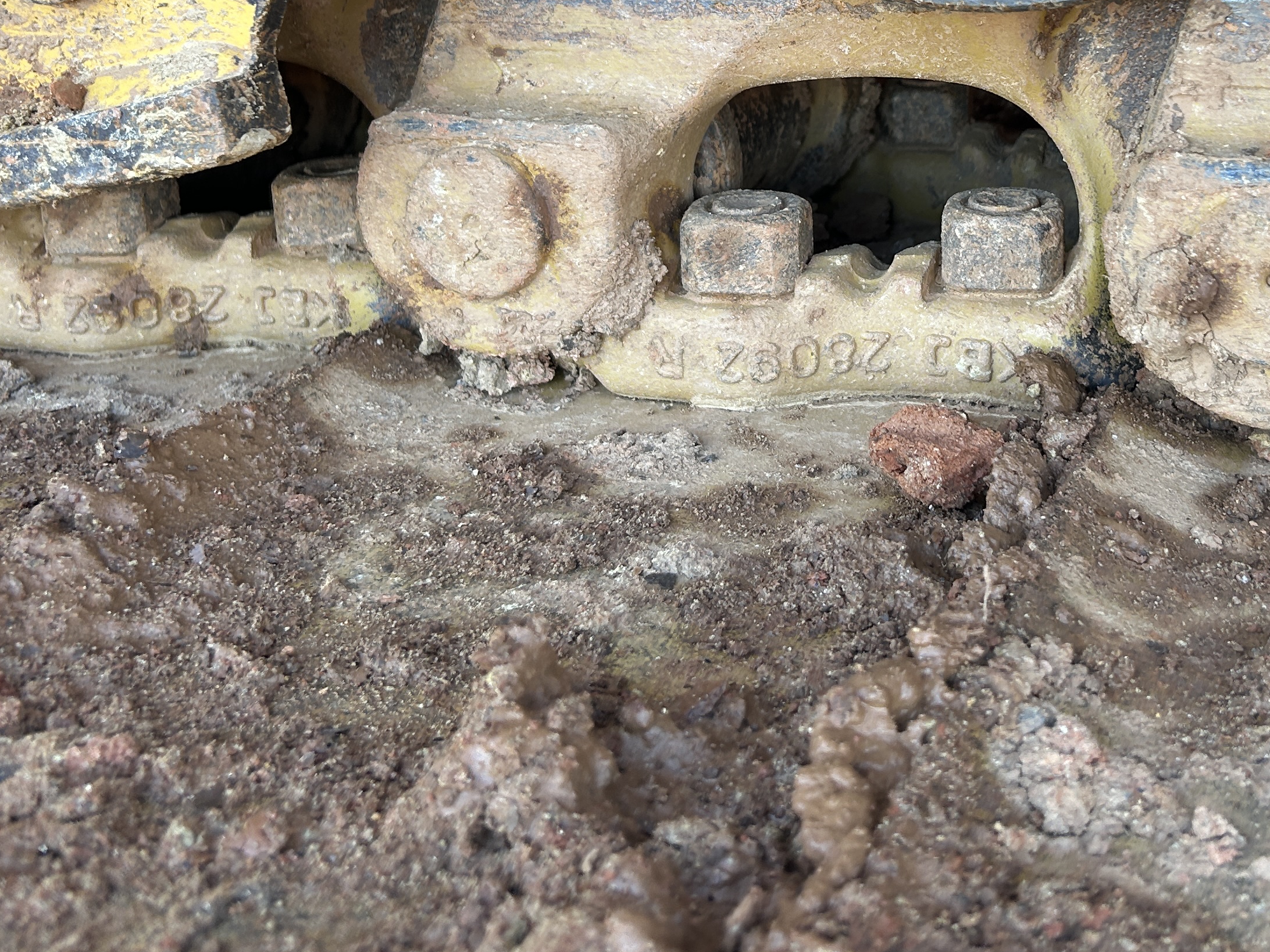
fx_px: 1761
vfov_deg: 29.1
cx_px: 926
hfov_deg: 38.8
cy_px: 100
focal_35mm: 48
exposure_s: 1/134
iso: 32
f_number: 1.5
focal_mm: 5.7
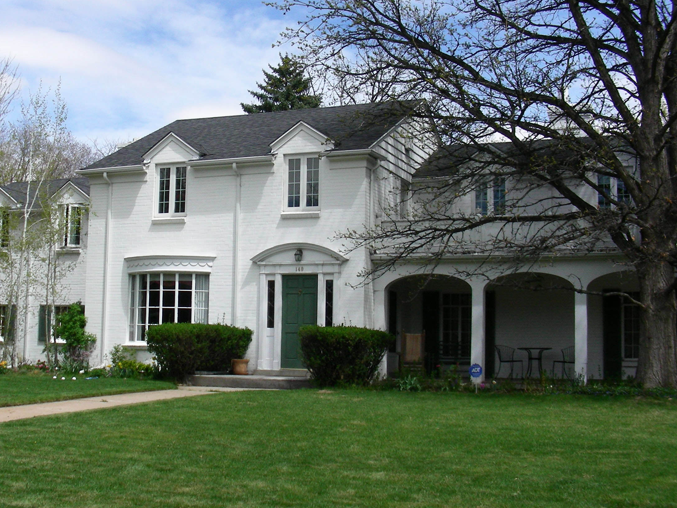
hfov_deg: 38.7
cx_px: 256
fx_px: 958
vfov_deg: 29.6
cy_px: 220
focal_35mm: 49
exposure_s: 1/732
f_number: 4
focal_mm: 6.3
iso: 50
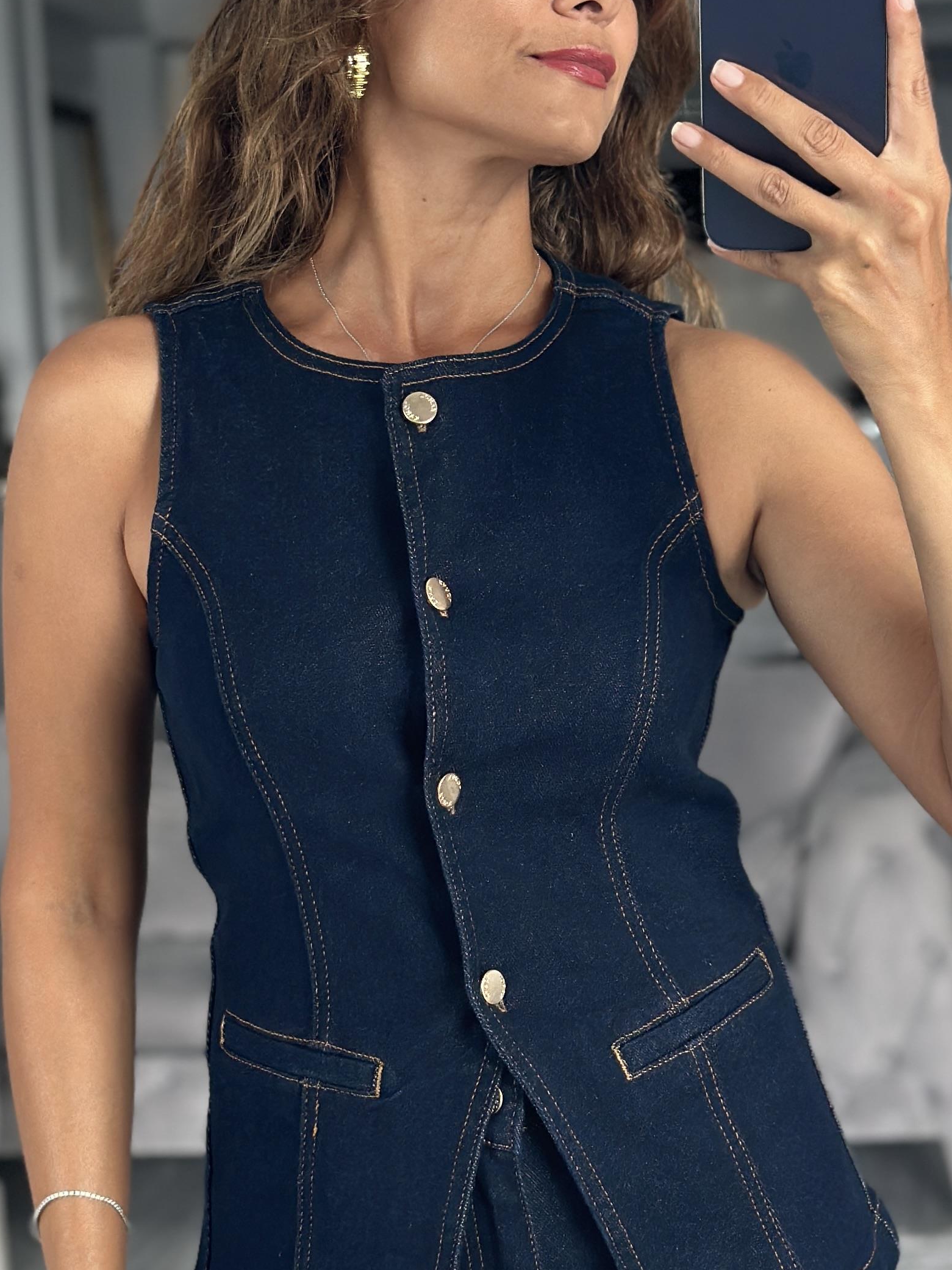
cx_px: 470
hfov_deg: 15.9
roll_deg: +3.4
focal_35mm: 93
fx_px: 3410
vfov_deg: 21.1
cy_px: 667
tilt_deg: -17.2
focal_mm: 6.86
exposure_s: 1/62
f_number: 1.78
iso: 125
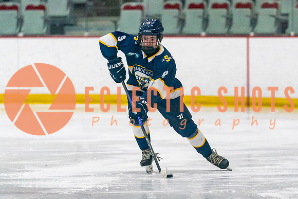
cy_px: 145
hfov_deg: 4.9
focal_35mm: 424
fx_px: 3513
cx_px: 172
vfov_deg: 3.2
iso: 4000
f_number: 2.8
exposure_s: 1/1600
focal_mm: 200
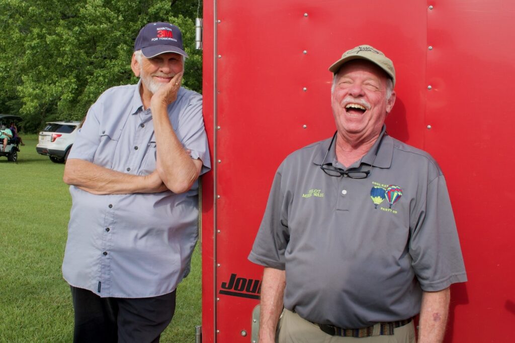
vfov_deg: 47.9
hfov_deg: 67.4
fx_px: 386
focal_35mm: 27
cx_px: 258
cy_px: 172
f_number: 10
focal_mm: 18
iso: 320
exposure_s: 1/250
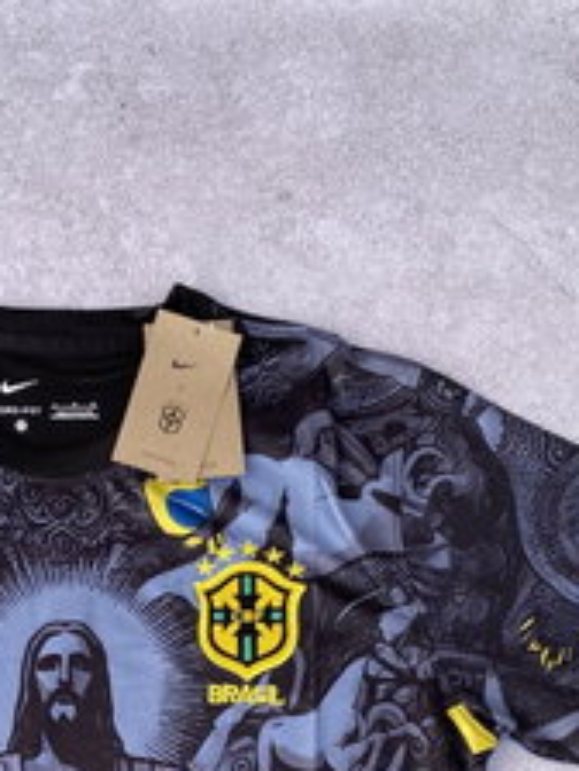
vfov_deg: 27.6
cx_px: 59
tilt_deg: -82.0
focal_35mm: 62
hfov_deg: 23.1
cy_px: 910
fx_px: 1383
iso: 32
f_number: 1.8
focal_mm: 4.25
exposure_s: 1/827
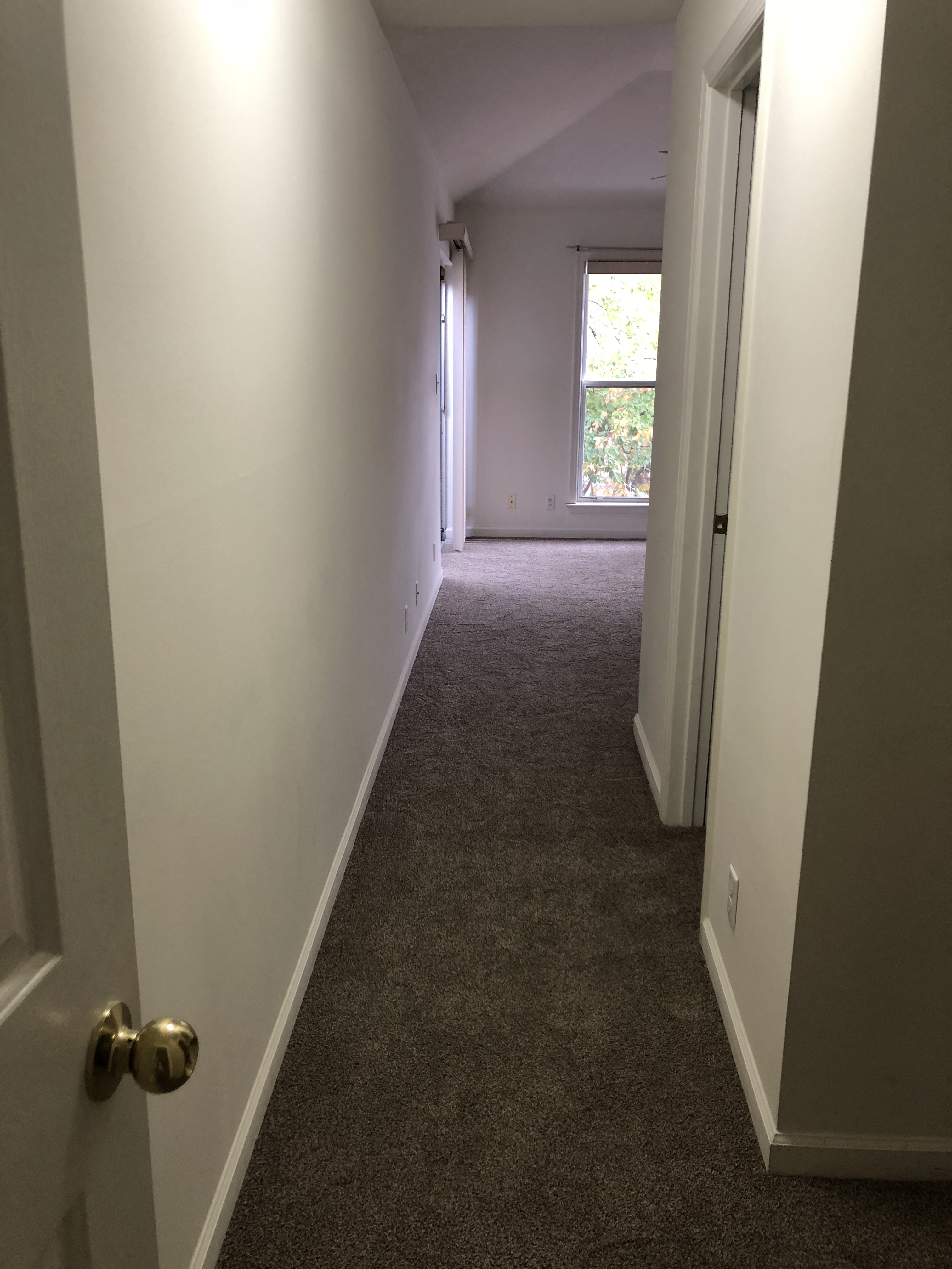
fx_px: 1063
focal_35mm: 29
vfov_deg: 61.7
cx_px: 476
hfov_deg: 48.2
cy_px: 634
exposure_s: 1/24
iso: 40
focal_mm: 3.99
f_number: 1.8
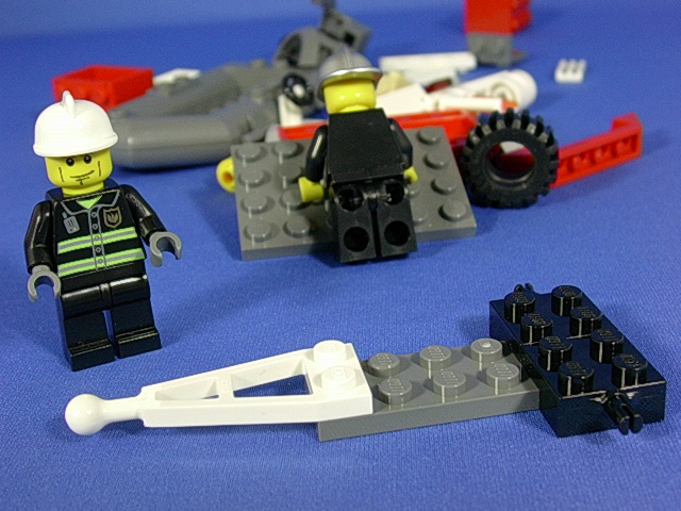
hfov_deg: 36.8
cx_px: 340
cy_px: 256
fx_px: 1023
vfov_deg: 28.0
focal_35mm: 52
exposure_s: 1/9.2
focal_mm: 7.9
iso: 70
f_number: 3.1
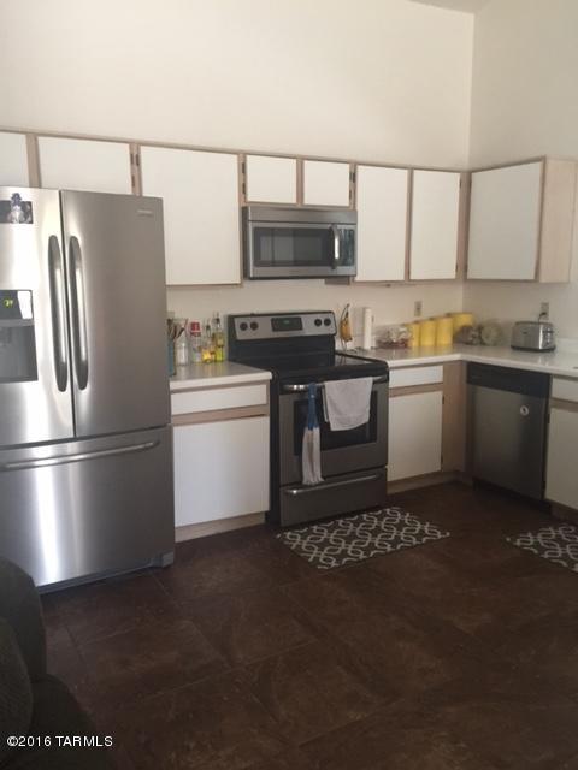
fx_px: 646
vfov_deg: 61.7
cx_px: 289
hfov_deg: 48.2
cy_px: 385
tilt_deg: -10.1
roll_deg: +0.2
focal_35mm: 29
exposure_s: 1/10
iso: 125
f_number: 2.2
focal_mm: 4.15
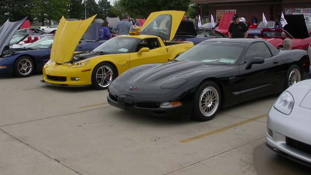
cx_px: 148
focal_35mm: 47
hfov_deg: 43.7
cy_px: 51
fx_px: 387
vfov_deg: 25.2
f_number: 6.7
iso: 100
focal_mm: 7.85
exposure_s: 1/293
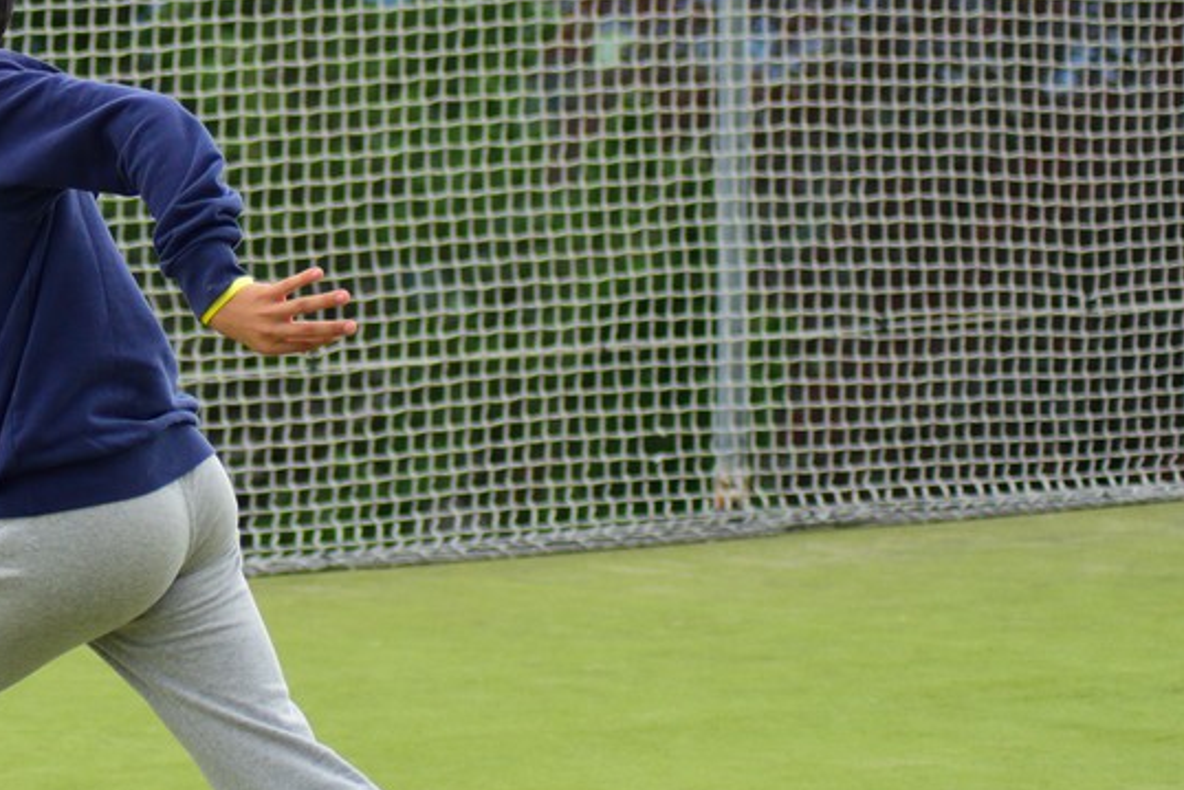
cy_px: 179
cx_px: 59
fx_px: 6579
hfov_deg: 10.2
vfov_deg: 6.9
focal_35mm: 200
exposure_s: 1/1250
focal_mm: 70
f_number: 4
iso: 450
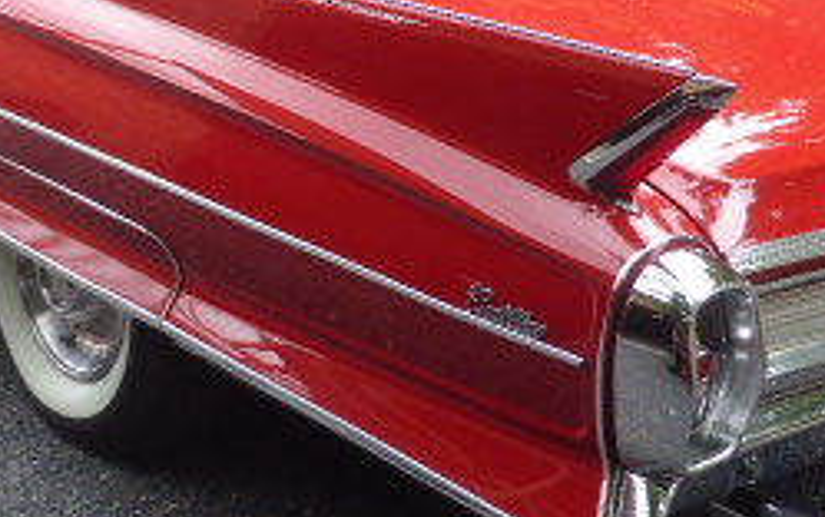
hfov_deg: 30.2
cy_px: 176
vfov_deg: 19.1
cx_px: 441
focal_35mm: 68
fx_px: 1530
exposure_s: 1/100
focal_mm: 4.3
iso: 100
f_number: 3.3
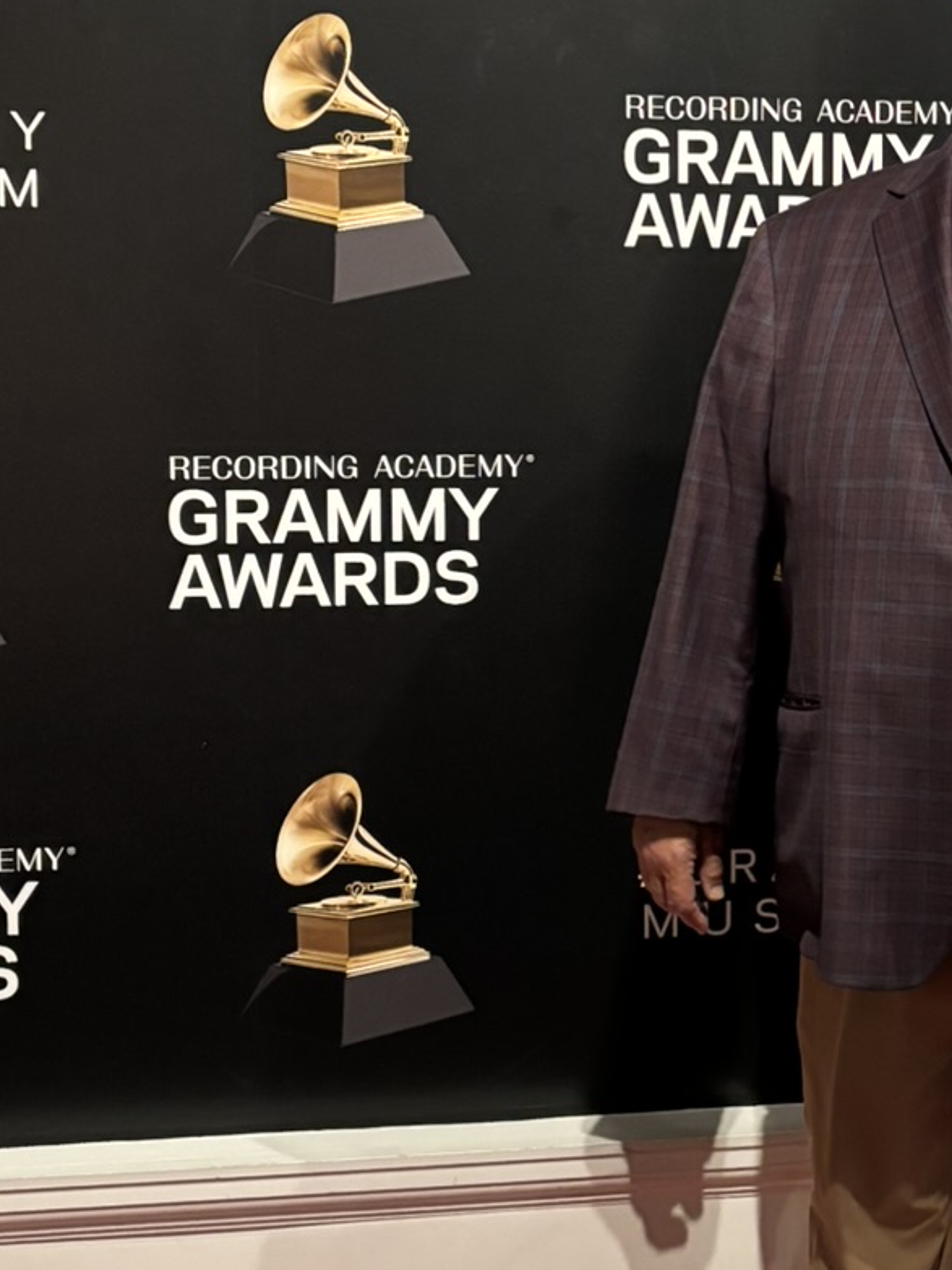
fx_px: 2494
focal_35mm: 68
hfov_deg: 21.1
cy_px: 524
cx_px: 890
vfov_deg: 28.5
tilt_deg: -4.9
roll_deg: -1.8
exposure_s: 1/40
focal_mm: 5.96
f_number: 1.6
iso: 500
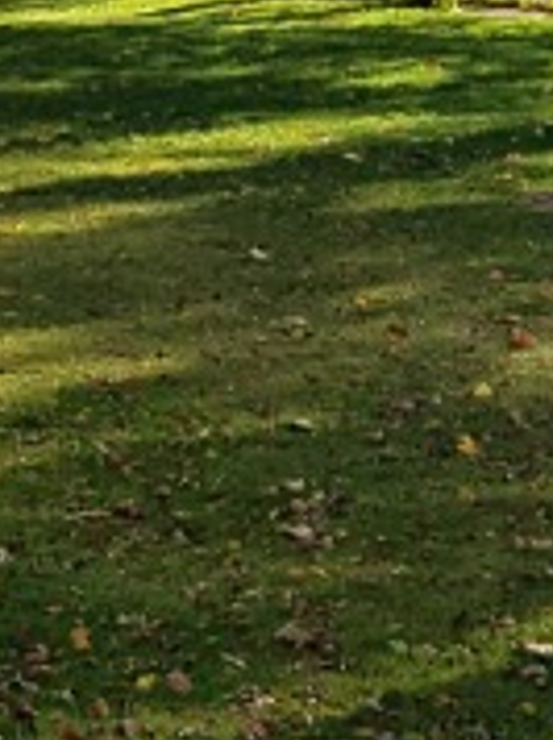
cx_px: -27
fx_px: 2562
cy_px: -316
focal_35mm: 120
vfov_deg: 15.4
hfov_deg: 12.2
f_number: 1.7
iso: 50
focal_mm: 4.2
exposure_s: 1/1216
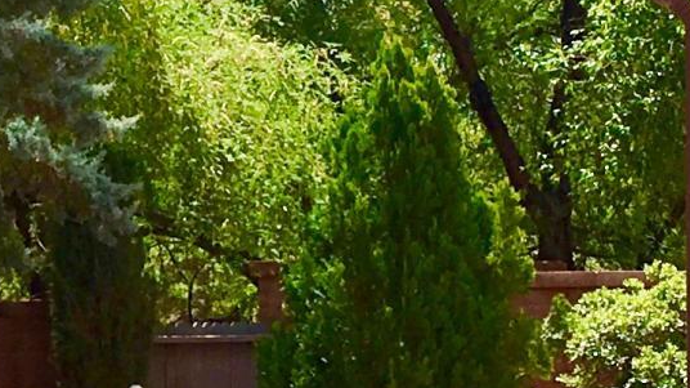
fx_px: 3237
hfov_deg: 12.1
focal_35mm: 177
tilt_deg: -0.9
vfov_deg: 6.8
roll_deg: -0.1
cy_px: 345
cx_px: 81
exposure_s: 1/1326
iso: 25
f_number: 2.2
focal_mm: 4.15
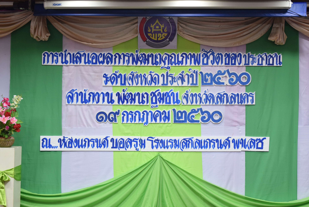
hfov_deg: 41.1
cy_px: 104
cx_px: 154
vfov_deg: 28.1
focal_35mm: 48
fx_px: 412
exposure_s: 1/25
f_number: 5.6
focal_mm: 32
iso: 1600
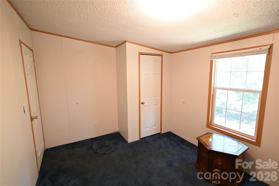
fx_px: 128
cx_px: 140
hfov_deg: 95.0
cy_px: 93
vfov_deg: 72.1
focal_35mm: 16
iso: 100
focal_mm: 16.5
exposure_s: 1/4
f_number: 4
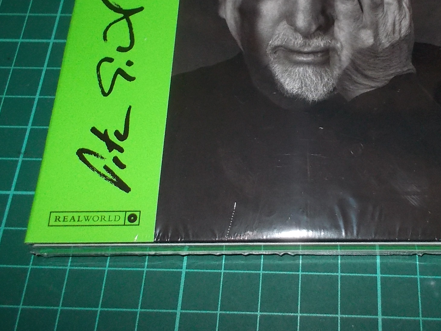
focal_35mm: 45
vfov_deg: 31.9
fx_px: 573
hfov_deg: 41.5
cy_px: 104
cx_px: 299
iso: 200
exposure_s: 1/30
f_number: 3.3
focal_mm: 4.1
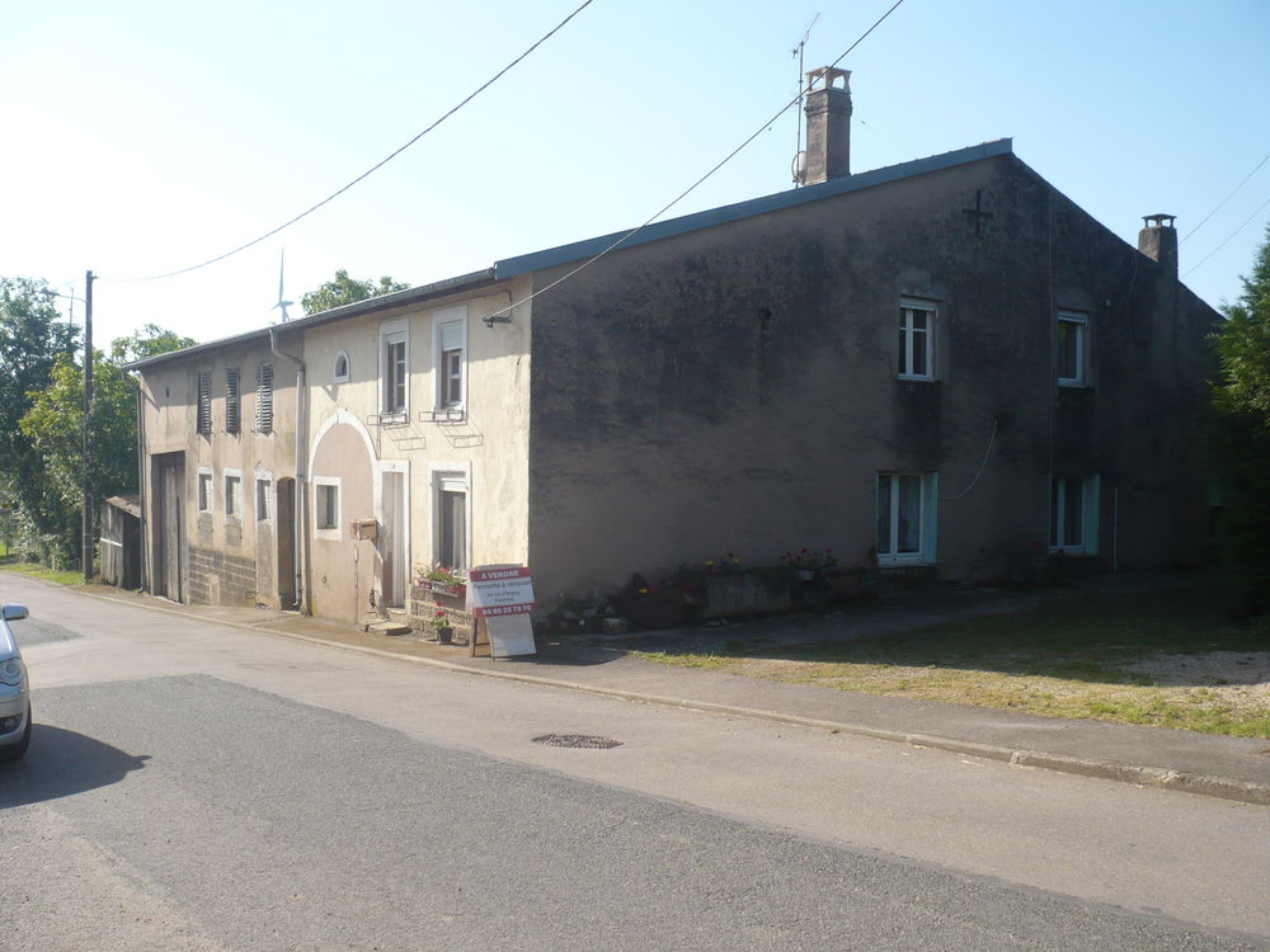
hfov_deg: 52.6
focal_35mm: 35
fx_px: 1284
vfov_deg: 40.7
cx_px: 635
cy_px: 476
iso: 100
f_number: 8
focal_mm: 5.8
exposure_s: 1/125
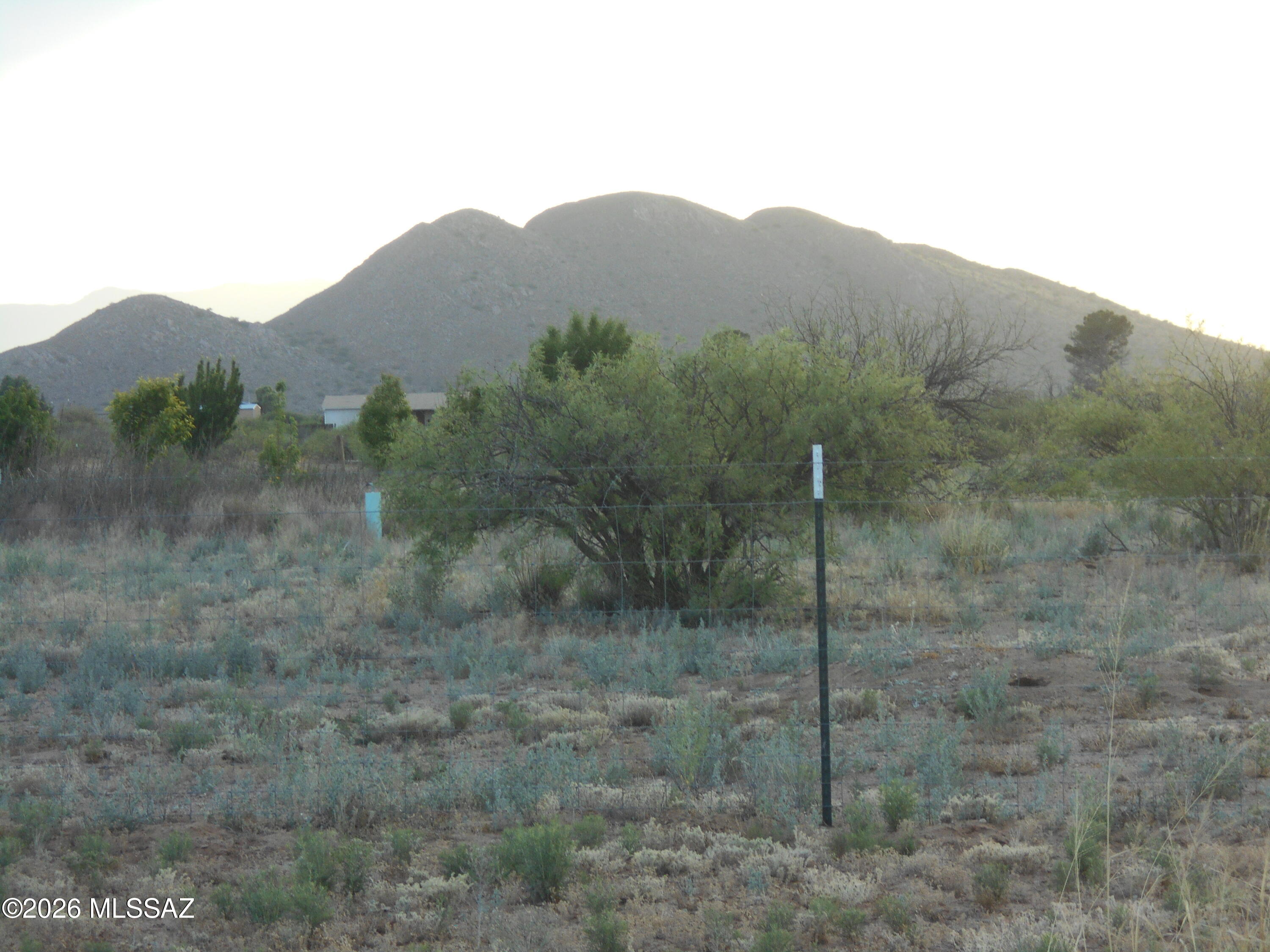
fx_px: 4769
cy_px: 476
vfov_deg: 11.4
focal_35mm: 130
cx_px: 635
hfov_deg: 15.2
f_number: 6.5
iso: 100
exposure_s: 1/60
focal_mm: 23
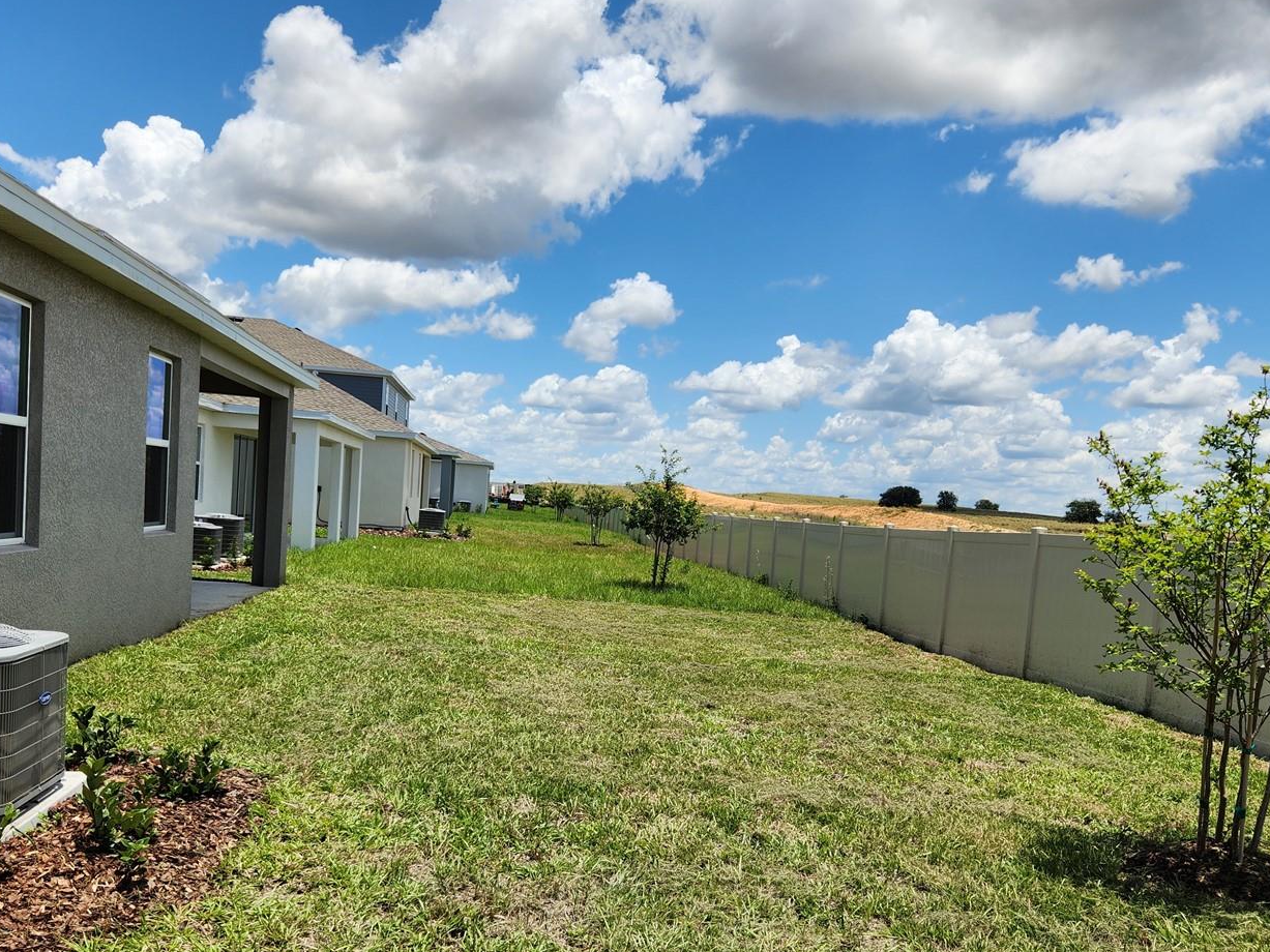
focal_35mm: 30
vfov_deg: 46.4
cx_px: 568
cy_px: 592
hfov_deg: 59.8
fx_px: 1101
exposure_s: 1/2397
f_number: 1.8
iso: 20
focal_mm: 5.4
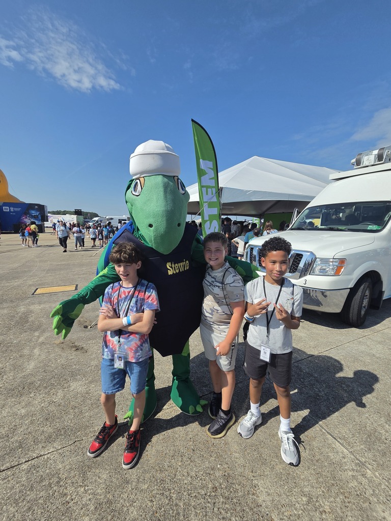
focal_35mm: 13
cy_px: 260
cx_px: 196
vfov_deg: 106.2
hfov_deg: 89.9
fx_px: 196
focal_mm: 2.2
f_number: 2.2
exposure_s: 1/4692
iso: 100
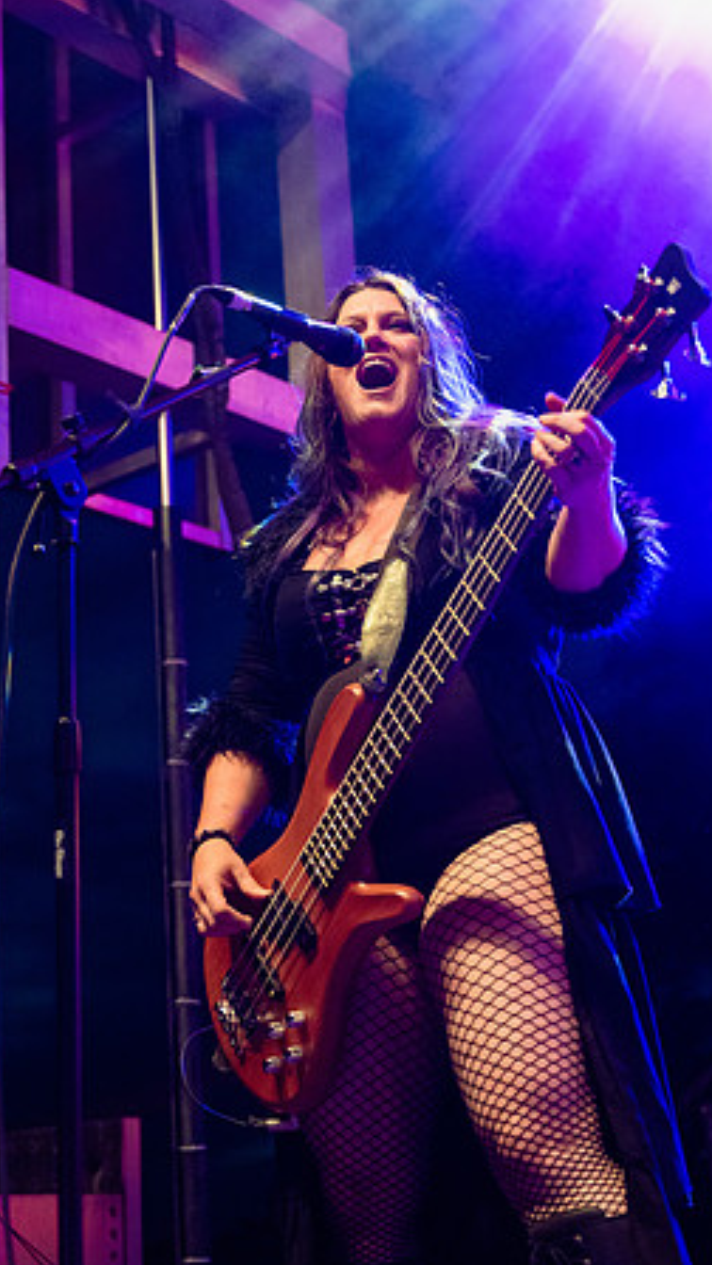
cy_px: 632
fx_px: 2014
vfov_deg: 34.9
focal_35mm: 60
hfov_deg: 20.0
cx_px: 387
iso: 5000
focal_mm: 38
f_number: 2.8
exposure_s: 1/400
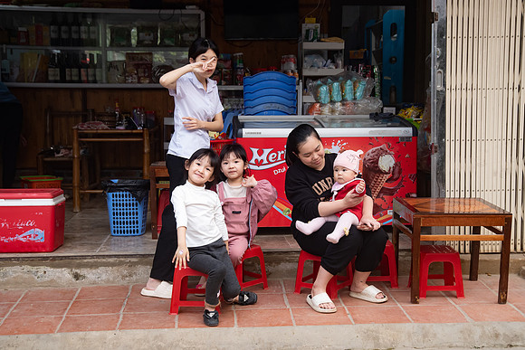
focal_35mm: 62
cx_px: 278
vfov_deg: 22.1
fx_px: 899
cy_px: 164
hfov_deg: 32.6
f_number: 4.5
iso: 1250
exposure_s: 1/160
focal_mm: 52
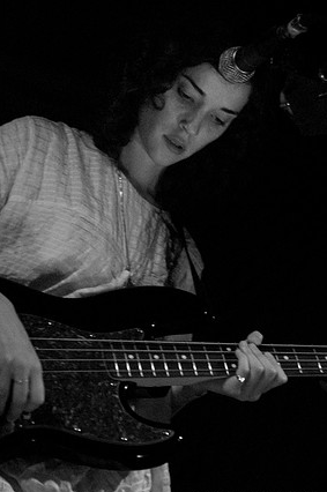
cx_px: 170
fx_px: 1516
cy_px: 241
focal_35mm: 111
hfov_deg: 12.3
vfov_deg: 18.4
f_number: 3.2
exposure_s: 1/60
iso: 1600
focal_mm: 70
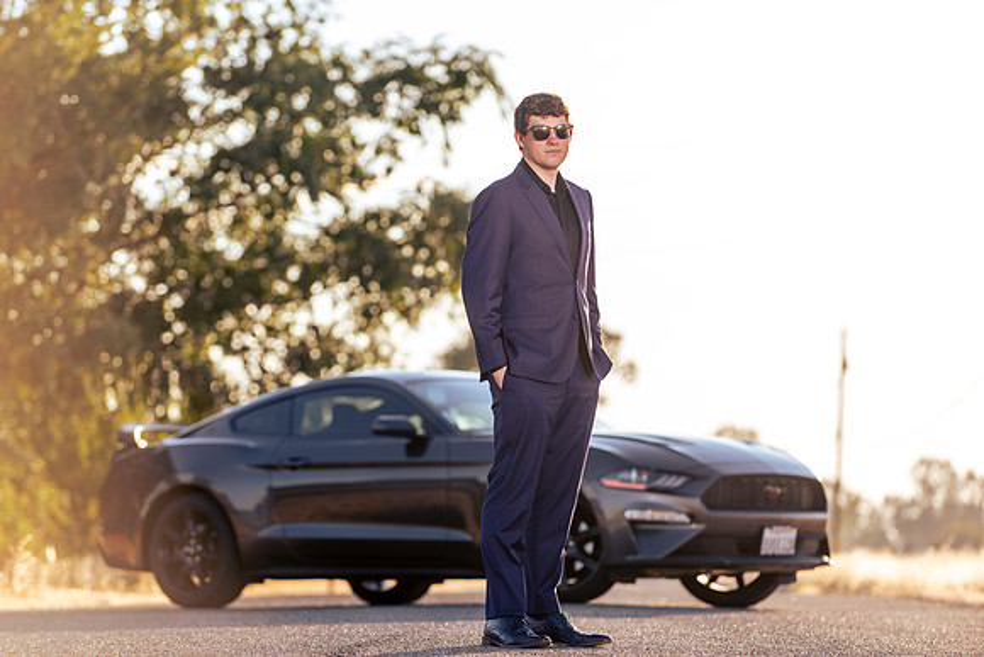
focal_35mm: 167
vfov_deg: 8.2
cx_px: 492
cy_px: 328
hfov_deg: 12.3
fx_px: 4573
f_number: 4
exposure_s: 1/250
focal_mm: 160
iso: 31
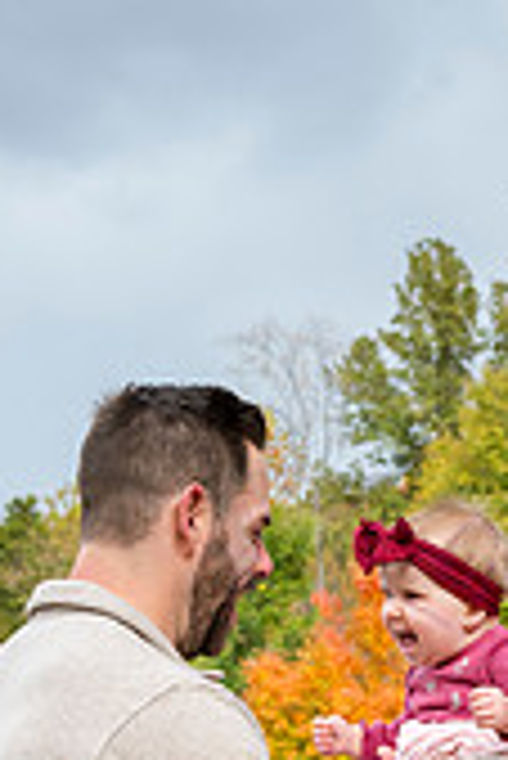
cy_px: 976
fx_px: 2028
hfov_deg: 14.2
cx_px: 450
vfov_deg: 19.6
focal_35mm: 96
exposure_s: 1/500
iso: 400
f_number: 5.6
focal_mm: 36
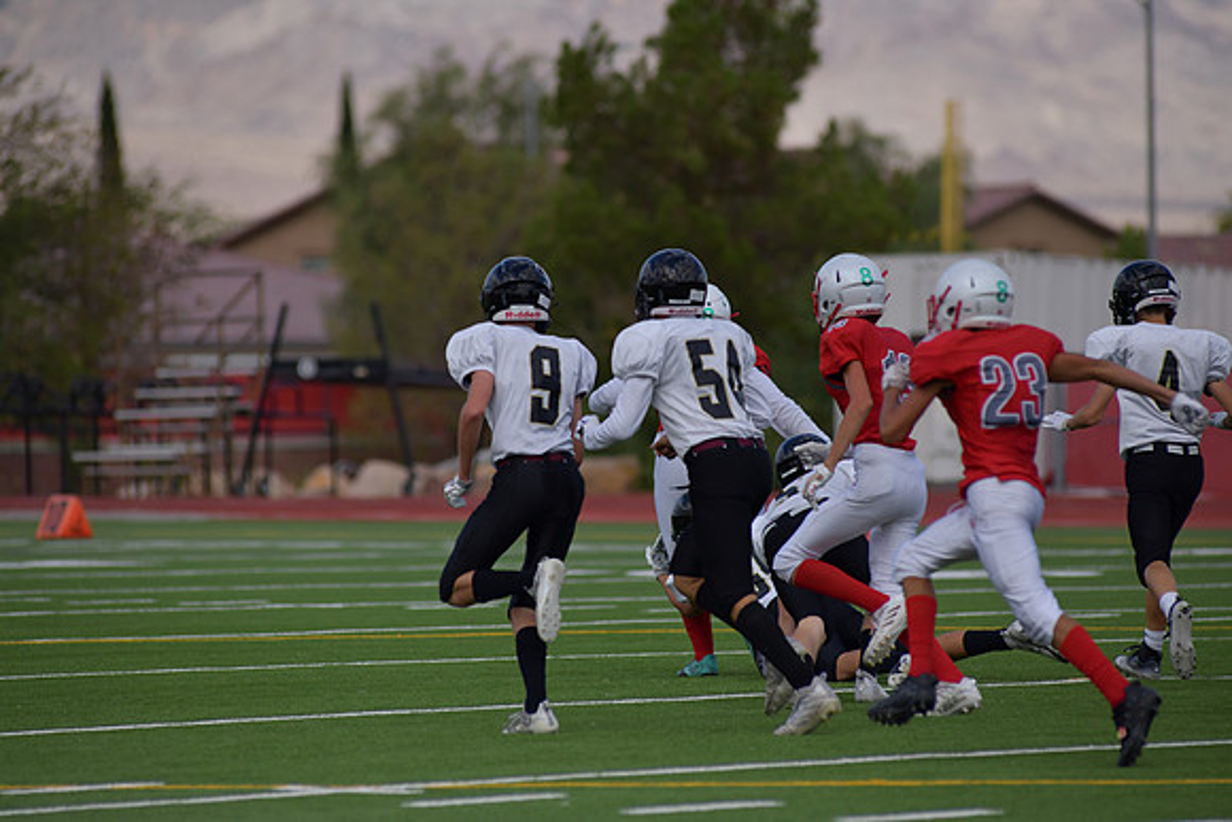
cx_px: 616
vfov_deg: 4.6
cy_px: 411
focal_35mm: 300
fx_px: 10269
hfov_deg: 6.9
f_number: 5
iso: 400
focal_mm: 300
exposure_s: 1/8000
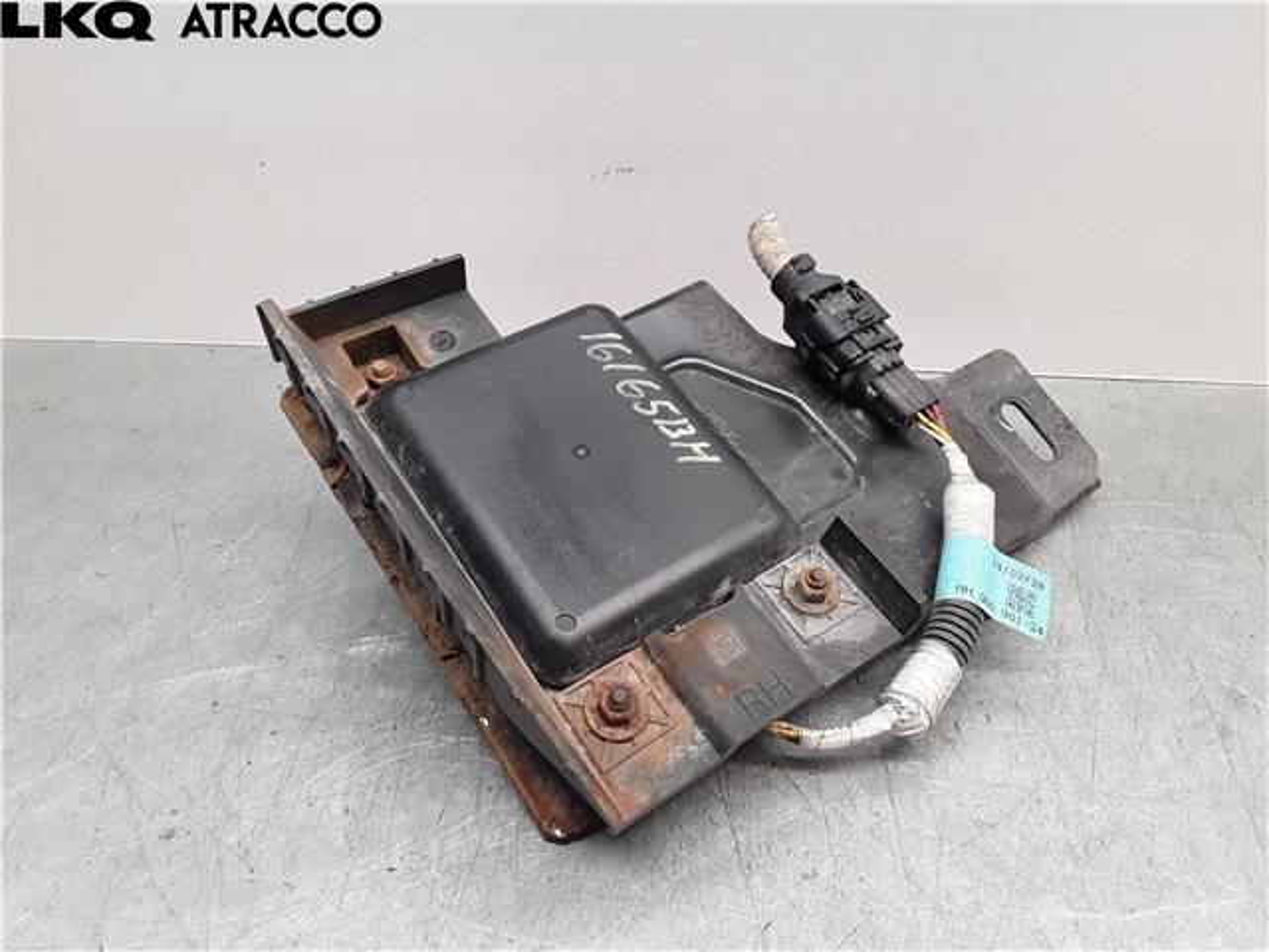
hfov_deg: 63.4
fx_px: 1026
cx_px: 634
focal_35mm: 28
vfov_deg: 49.7
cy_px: 476
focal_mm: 2.91
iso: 64
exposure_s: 1/50
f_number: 1.9
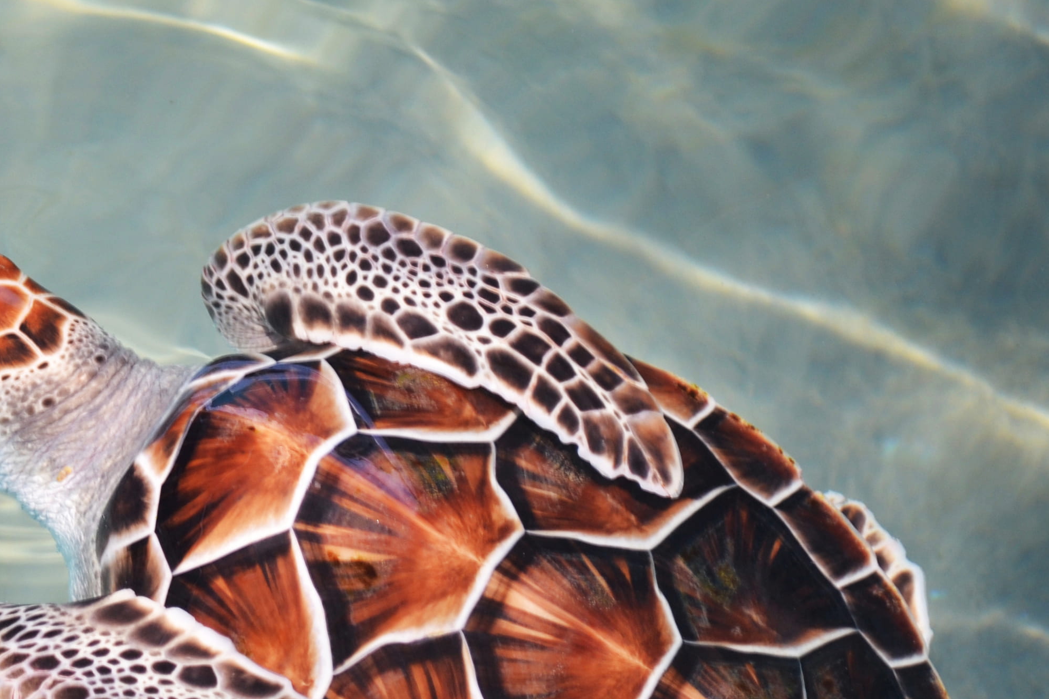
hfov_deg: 10.7
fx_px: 5570
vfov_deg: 7.2
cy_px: 375
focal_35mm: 191
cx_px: 58
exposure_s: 1/125
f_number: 5.6
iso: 125
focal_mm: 55
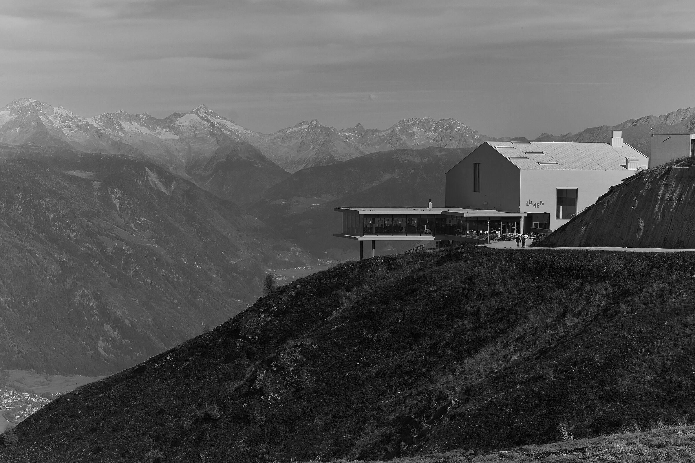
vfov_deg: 18.2
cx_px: 348
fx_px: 1448
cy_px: 232
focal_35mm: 75
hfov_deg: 27.0
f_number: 13
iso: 250
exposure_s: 1/500
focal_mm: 50
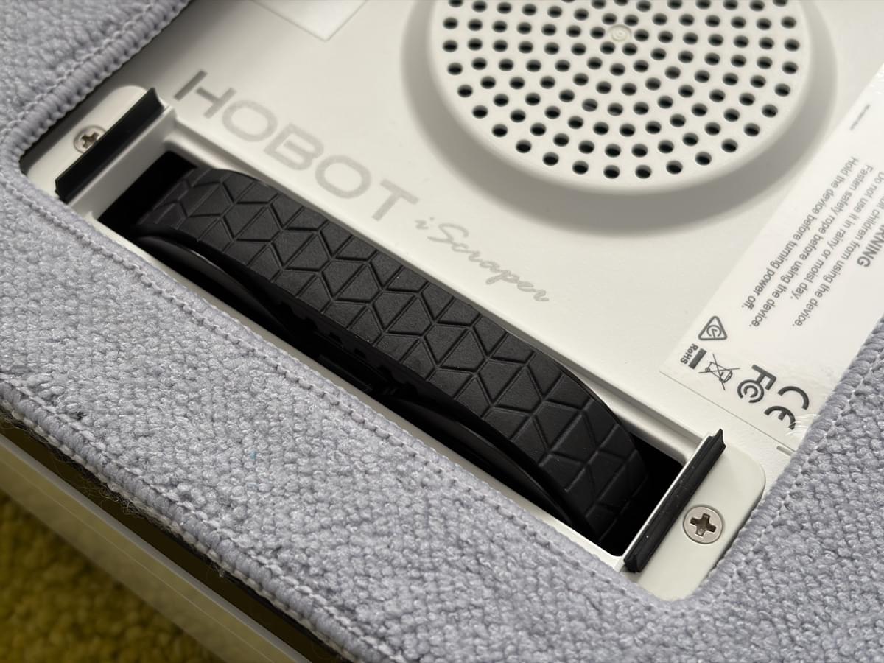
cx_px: 442
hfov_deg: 36.8
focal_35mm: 52
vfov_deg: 28.0
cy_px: 332
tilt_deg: -58.2
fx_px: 1328
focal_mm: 5.96
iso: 100
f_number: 1.6
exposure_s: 1/60
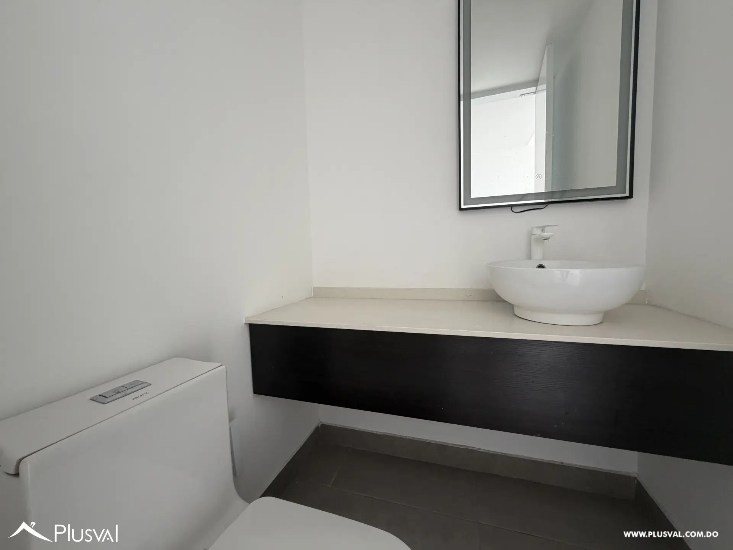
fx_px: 296
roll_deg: +1.9
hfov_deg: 102.1
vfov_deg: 85.7
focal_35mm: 14
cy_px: 275
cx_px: 366
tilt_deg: -5.1
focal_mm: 2.22
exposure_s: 1/121
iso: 250
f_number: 2.2
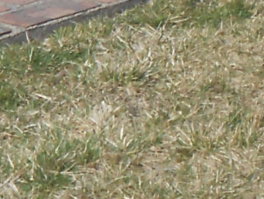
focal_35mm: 335
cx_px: 606
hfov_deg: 5.7
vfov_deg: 4.2
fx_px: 2556
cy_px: -454
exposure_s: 1/320
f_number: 4.5
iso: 80
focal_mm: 7.8
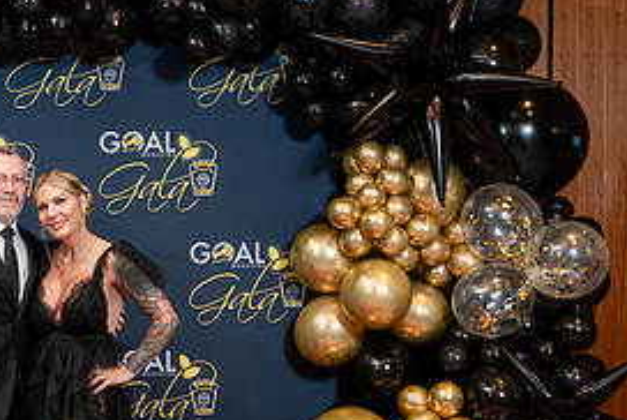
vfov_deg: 20.6
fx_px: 1151
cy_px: 253
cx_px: 44
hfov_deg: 29.1
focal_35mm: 66
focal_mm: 30.5
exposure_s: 1/160
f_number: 3.2
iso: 1000
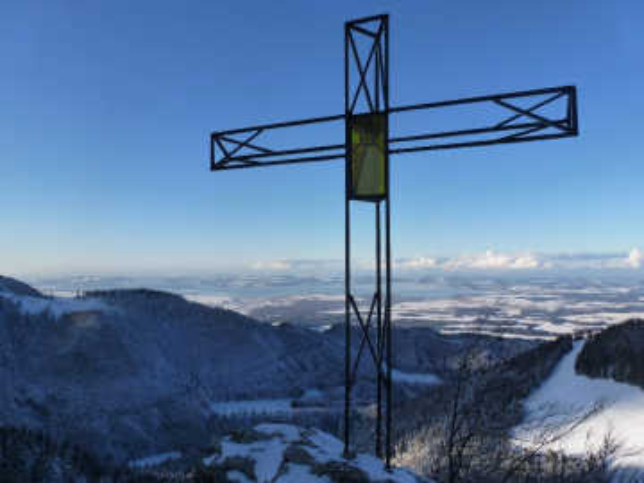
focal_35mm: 24
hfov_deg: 71.6
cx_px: 322
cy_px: 242
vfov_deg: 56.8
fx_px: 446
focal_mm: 4.3
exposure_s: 1/500
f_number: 4.5
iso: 160
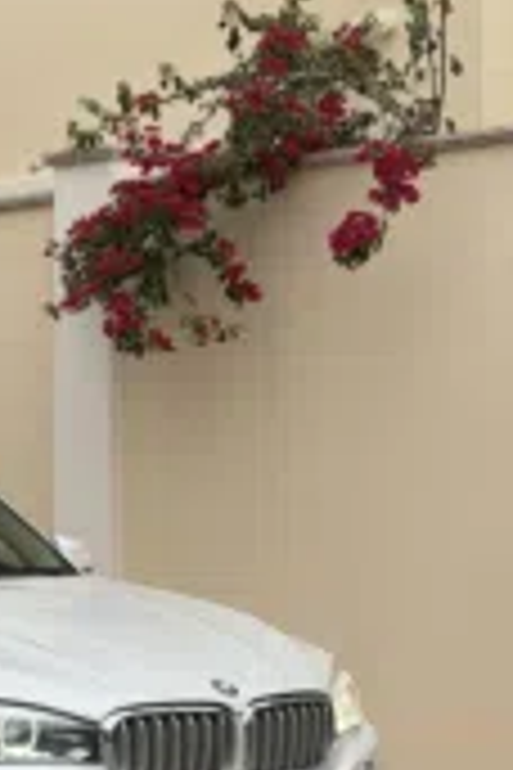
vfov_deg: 17.5
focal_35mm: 117
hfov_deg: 11.4
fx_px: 2501
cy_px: 455
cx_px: -153
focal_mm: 6.76
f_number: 1.78
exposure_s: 1/231
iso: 64
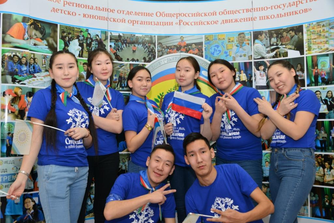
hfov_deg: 54.4
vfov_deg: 37.9
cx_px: 167
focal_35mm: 35
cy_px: 112
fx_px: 325
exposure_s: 1/125
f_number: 6.3
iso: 1250
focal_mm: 35
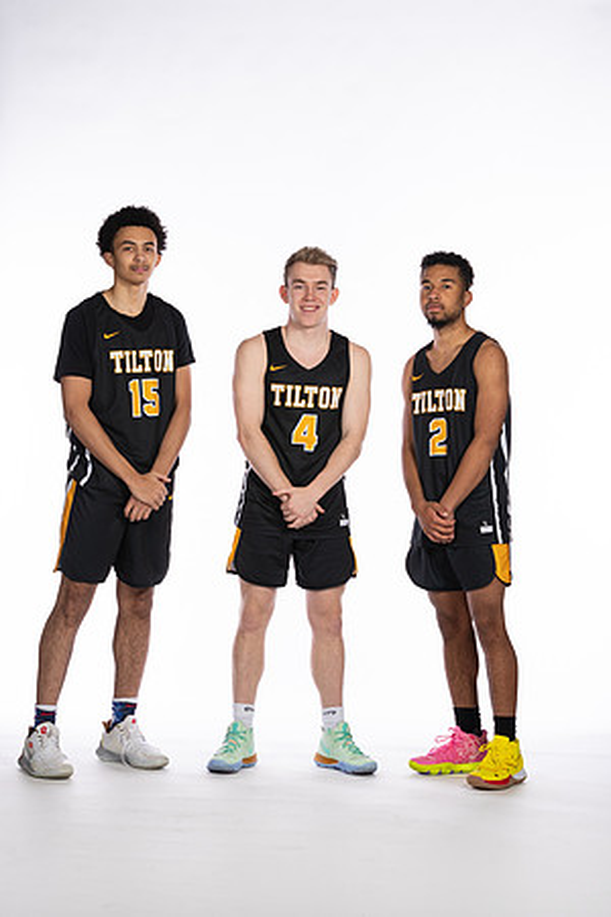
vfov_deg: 19.5
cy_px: 458
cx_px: 306
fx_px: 2673
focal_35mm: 105
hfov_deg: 13.0
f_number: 5.6
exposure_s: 1/100
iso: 100
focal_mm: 70
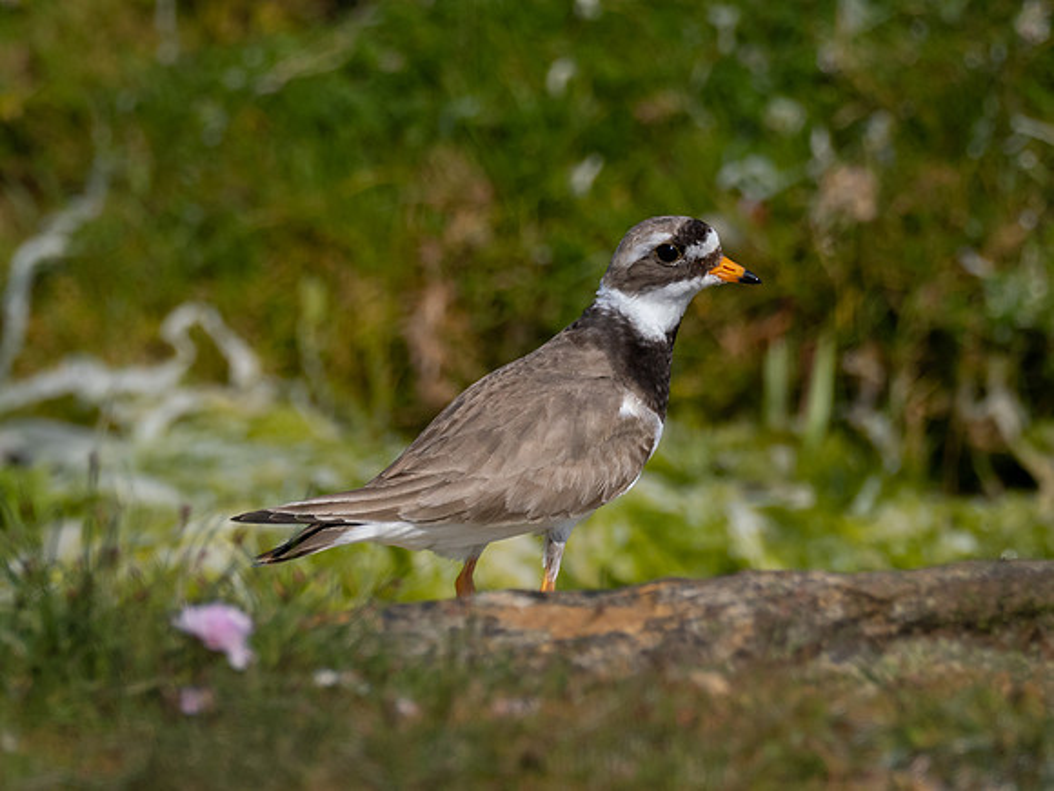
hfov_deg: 1.7
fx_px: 35675
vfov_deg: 1.3
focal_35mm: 1172
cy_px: 551
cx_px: 433
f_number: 5.6
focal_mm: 420
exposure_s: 1/2500
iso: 320
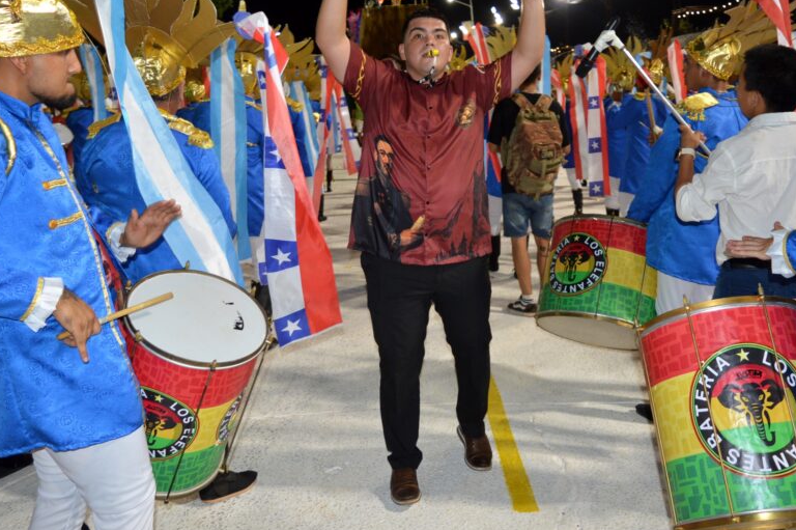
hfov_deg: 53.1
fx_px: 795
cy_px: 214
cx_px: 418
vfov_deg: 36.7
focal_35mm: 36
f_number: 4
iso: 360
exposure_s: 1/125
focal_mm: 18
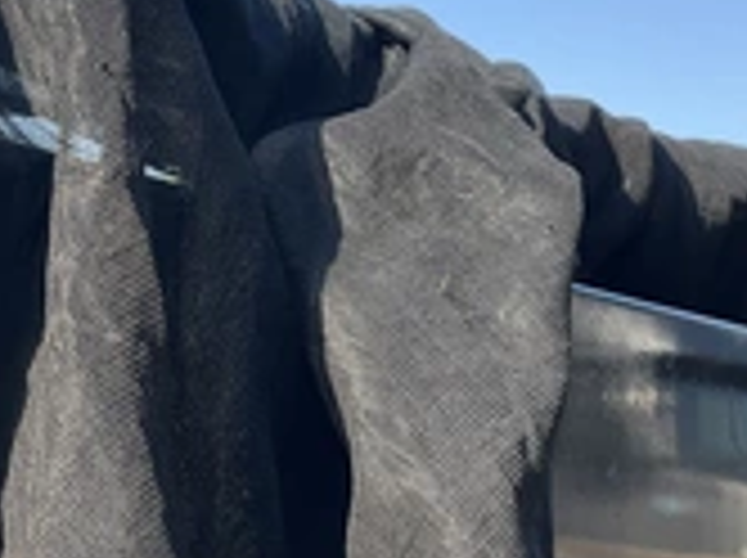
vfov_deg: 20.9
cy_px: 212
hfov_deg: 27.4
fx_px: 1508
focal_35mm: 70
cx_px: 176
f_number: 1.8
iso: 25
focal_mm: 3
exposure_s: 1/700
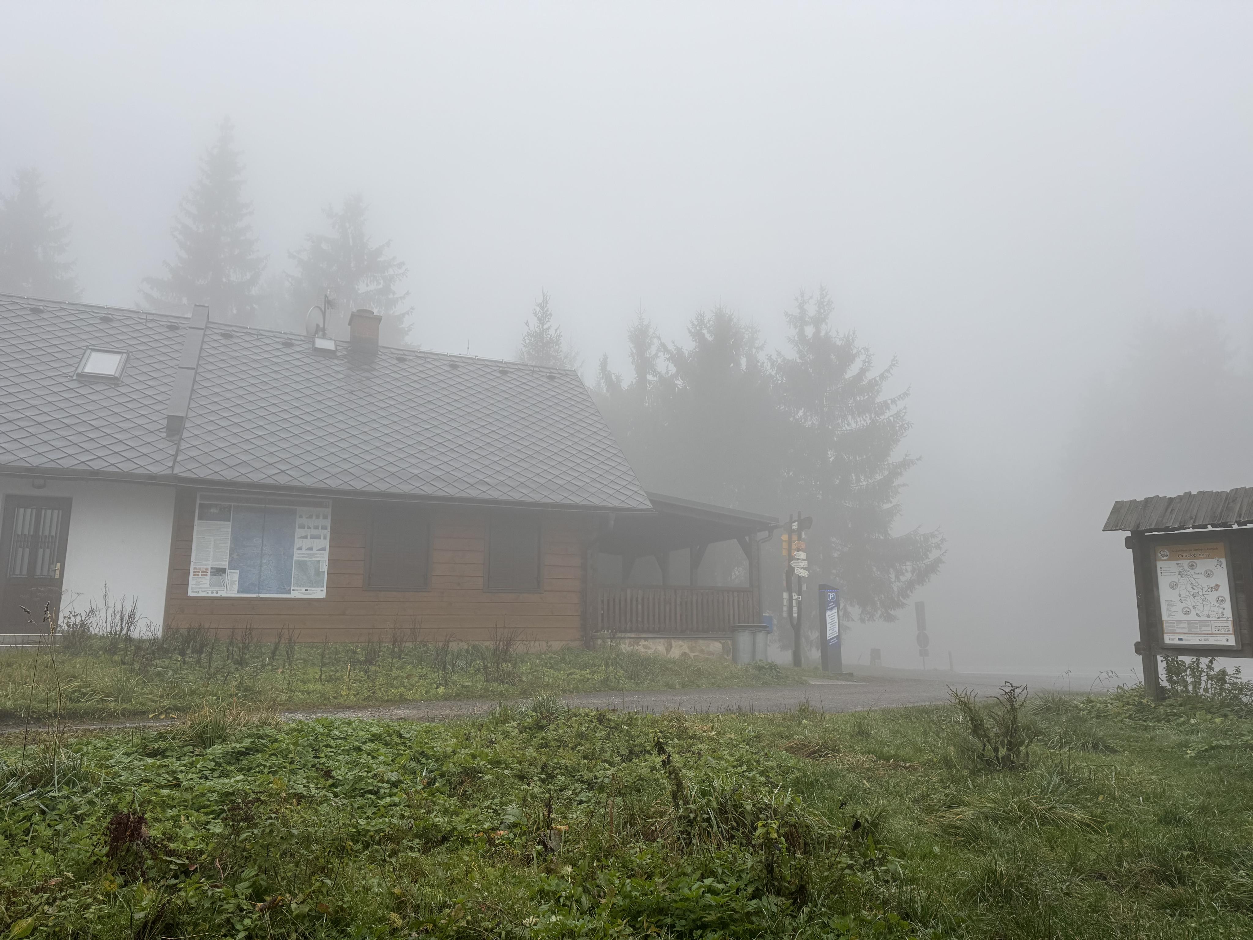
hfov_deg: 71.6
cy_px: 470
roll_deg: +0.3
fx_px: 869
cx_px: 626
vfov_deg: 56.8
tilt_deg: +10.6
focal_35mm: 24
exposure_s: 1/664
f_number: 1.78
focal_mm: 6.76
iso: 80
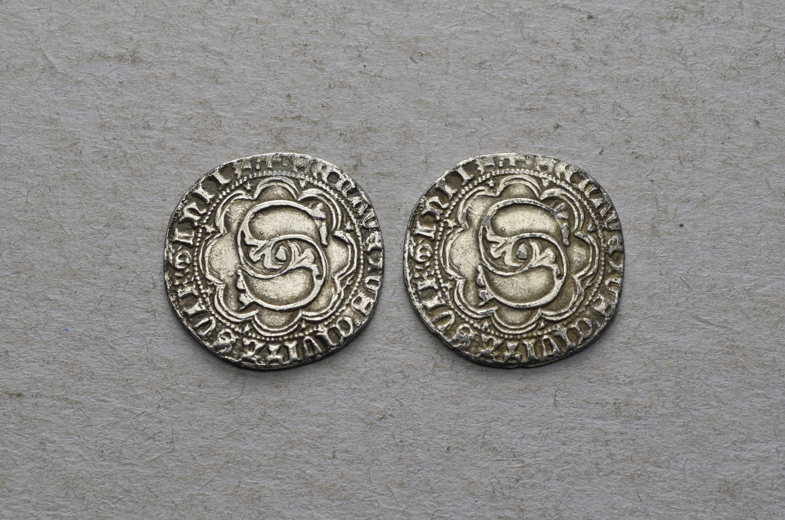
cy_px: 260
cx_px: 392
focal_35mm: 82
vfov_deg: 16.5
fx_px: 1795
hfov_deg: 24.7
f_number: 14
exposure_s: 1/250
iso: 400
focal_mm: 55
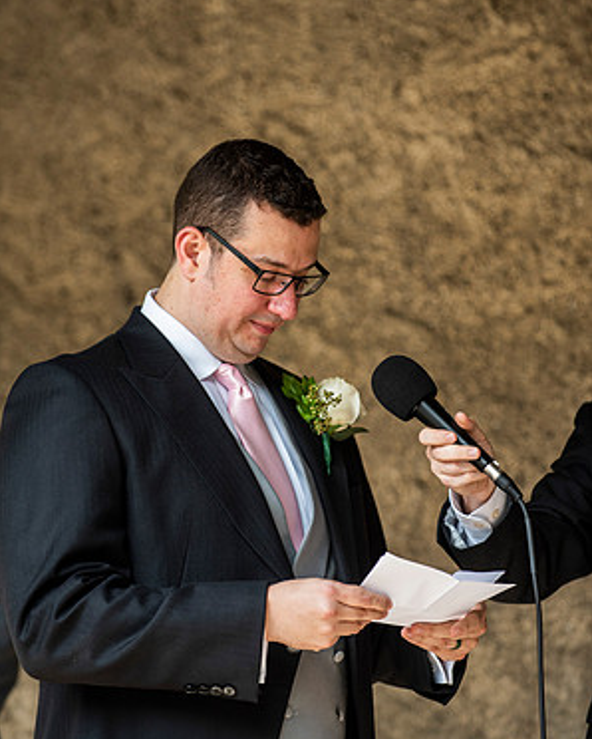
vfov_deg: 10.0
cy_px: 320
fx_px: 4223
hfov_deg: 8.0
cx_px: 296
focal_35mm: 193
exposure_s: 1/500
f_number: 3.5
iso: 400
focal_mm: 170
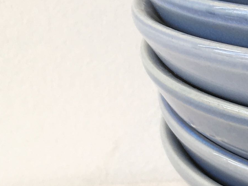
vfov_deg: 11.3
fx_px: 938
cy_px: 140
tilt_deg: -28.3
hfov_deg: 13.1
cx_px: 487
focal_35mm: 131
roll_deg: +0.5
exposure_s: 1/110
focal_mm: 4.15
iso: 25
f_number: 2.2
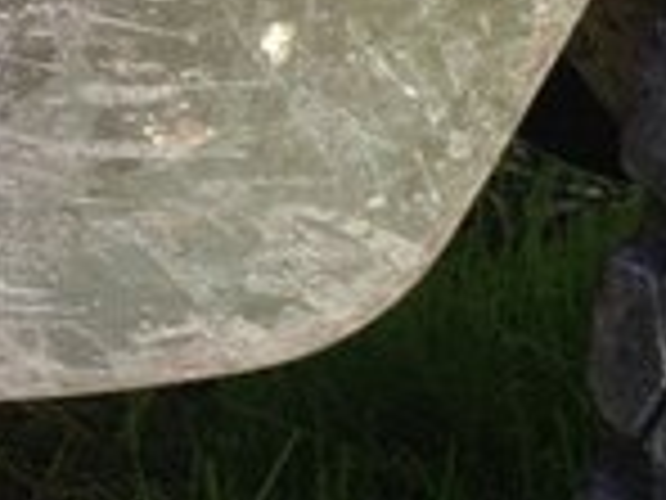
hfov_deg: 11.6
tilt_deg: -22.9
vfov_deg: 9.5
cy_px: 34
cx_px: 1260
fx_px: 3001
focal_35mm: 156
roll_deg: +0.6
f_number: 2.4
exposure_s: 1/60
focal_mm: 4.28
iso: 64
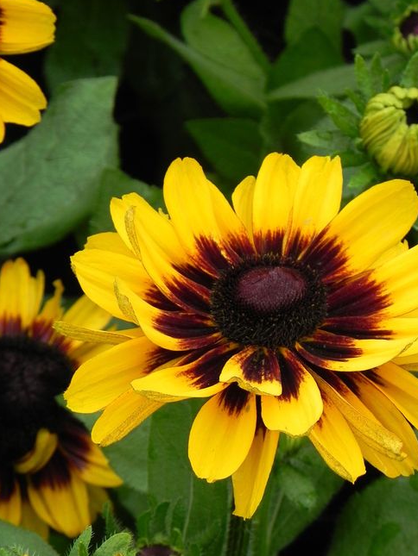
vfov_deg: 9.8
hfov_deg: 7.4
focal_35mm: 201
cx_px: 254
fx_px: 3235
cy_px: 309
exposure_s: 1/320
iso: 160
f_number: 5
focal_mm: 28.8
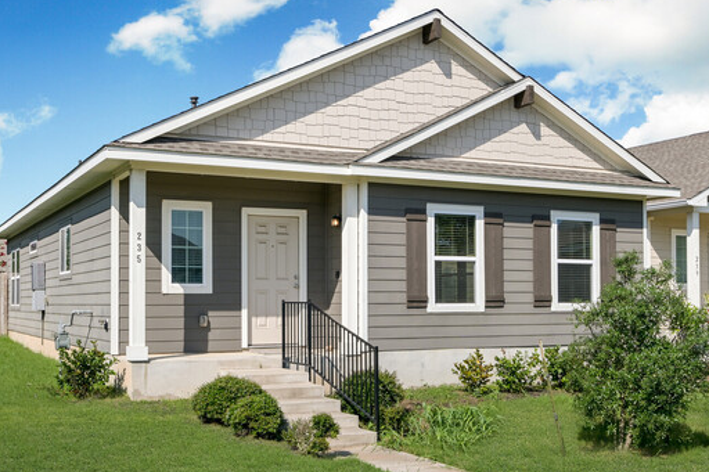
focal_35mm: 45
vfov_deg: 29.8
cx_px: 353
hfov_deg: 43.6
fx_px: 886
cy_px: 254
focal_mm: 24
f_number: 14
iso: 160
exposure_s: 1/320
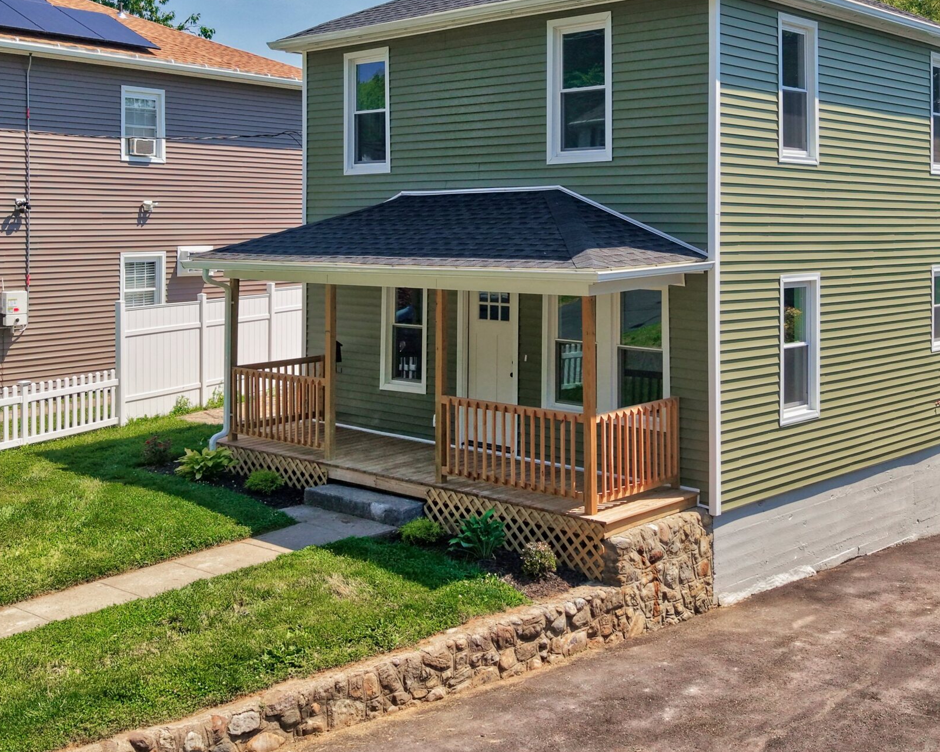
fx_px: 1252
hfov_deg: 41.2
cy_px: 208
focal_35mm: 45
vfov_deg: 32.9
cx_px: 473
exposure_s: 1/3000
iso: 190
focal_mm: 8.7
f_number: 1.8
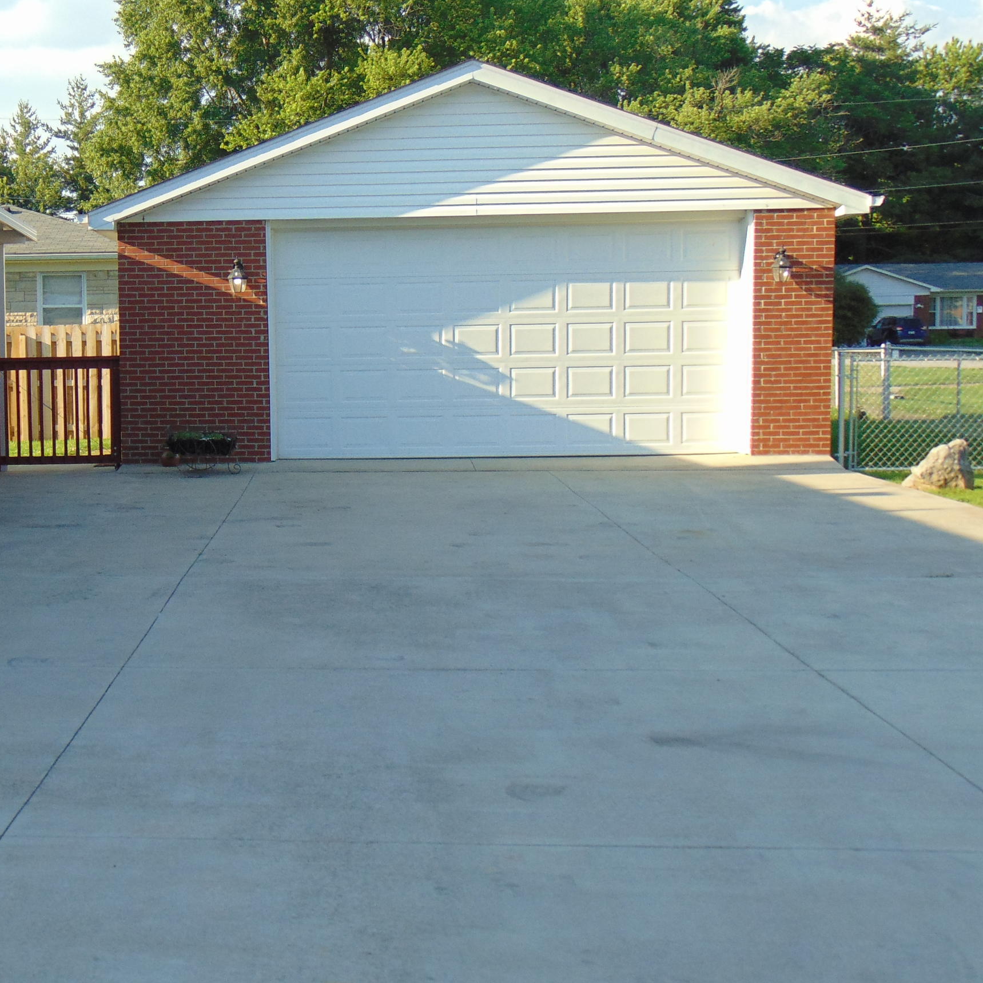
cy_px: 506
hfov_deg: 30.9
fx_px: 1735
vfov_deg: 31.6
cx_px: 213
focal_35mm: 54
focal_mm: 6.3
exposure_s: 1/320
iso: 80
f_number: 3.2
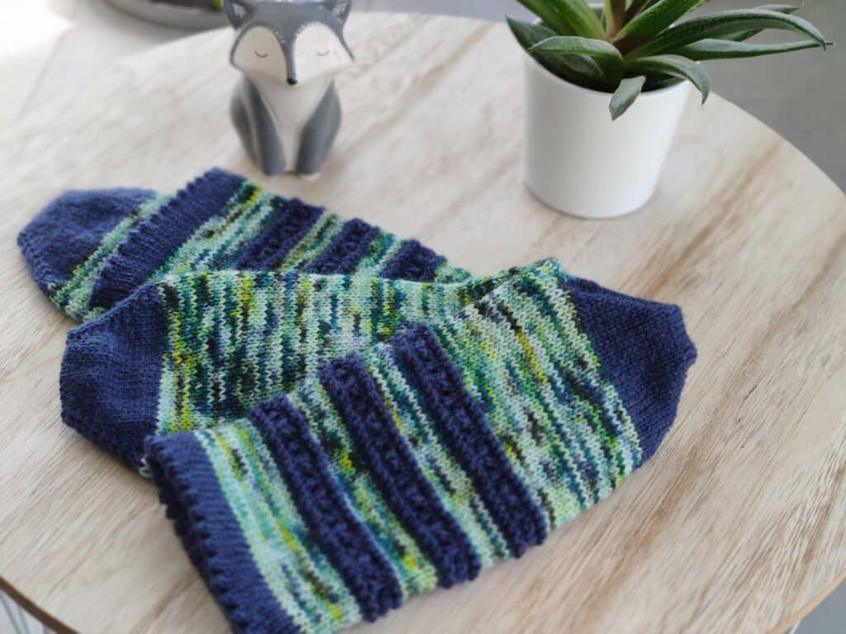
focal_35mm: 41
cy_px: 317
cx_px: 423
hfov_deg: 45.8
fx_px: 1002
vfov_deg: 35.1
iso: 100
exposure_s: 1/122
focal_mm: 8.16
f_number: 2
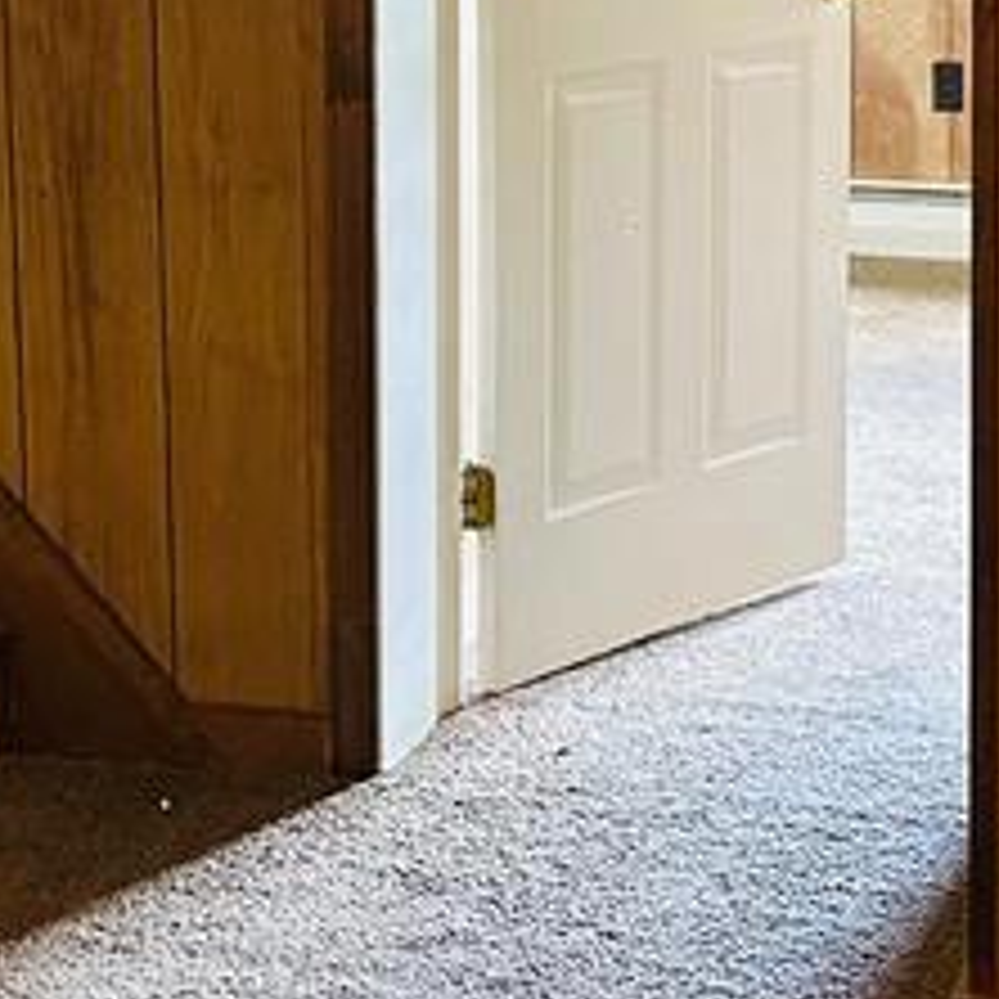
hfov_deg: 17.7
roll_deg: -0.3
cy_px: 18
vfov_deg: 17.4
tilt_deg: -7.0
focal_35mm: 98
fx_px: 3200
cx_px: 675
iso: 800
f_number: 1.78
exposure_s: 1/40
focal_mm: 6.86
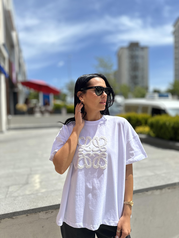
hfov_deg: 56.8
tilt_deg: -3.4
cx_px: 90
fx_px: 165
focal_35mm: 24
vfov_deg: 71.6
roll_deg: +1.5
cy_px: 119
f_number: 1.78
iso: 80
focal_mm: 6.86
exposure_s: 1/6211
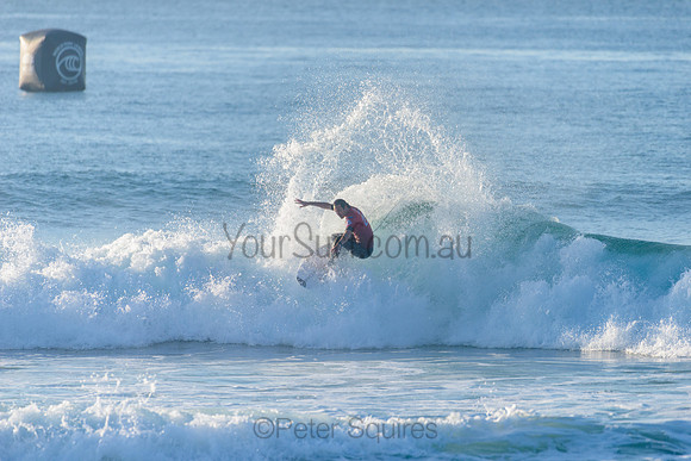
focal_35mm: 500
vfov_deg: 2.8
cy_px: 230
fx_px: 9601
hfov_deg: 4.1
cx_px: 346
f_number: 5.6
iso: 280
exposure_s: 1/2000
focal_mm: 500
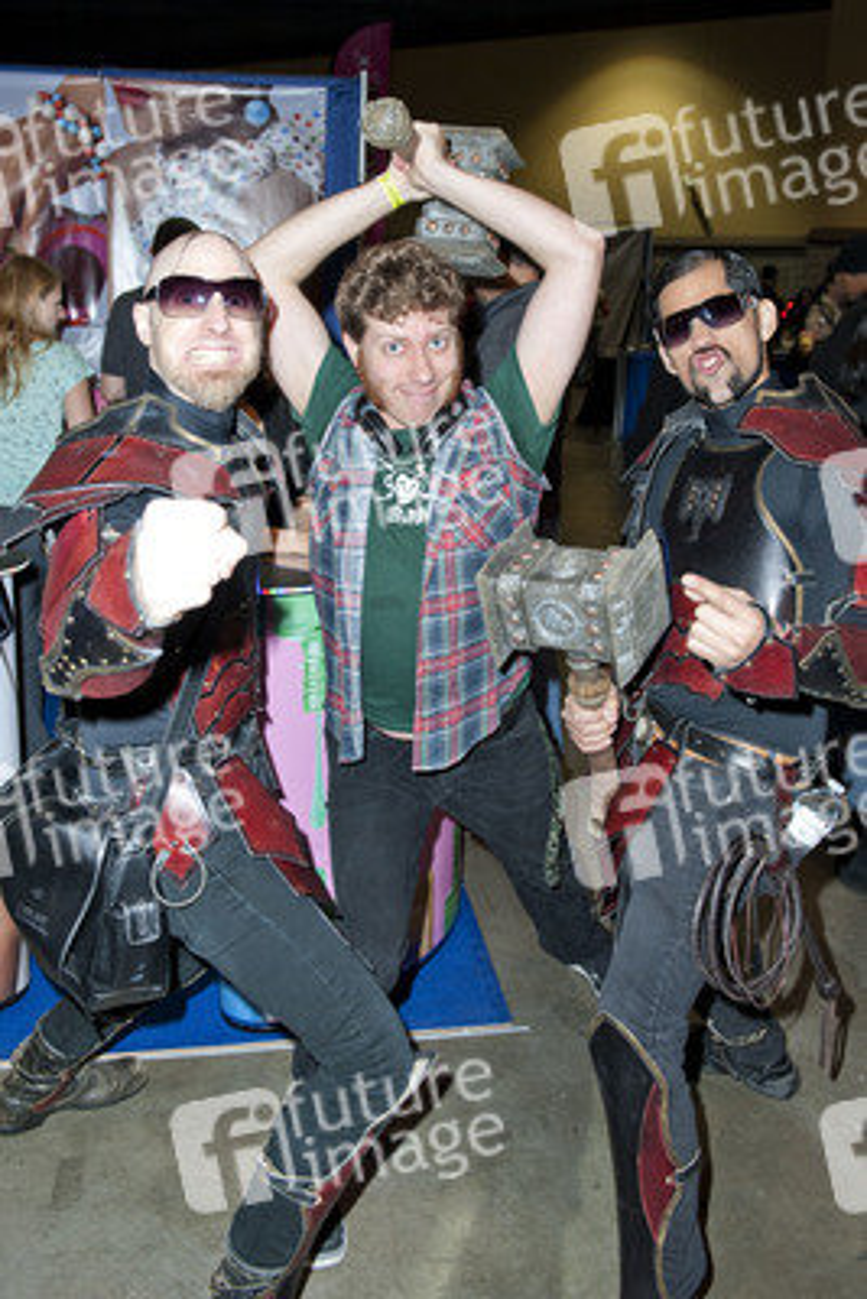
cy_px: 650
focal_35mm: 29
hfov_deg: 45.0
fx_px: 1047
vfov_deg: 63.6
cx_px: 434
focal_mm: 29
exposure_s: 1/320
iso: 400
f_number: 4
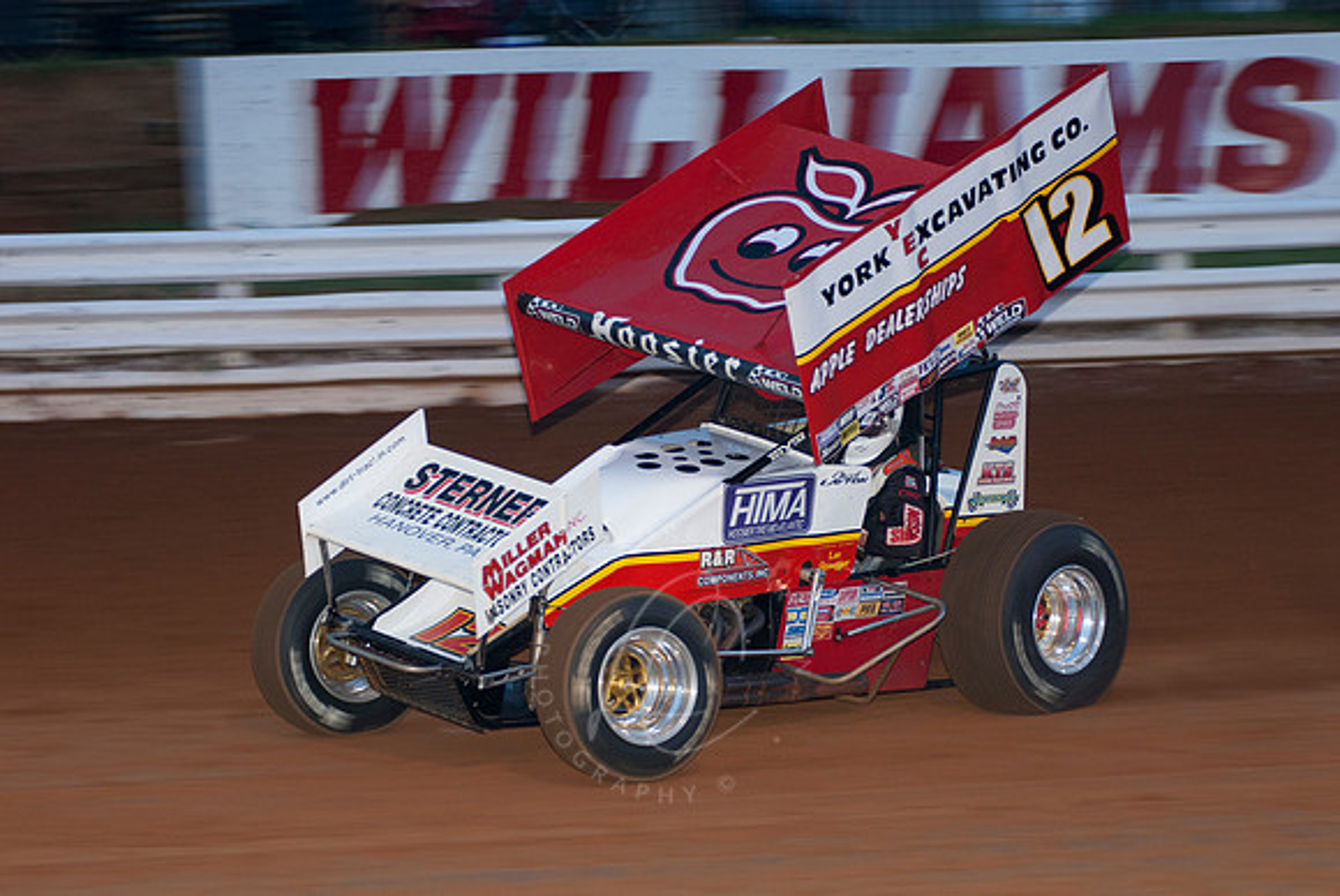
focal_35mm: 142
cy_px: 448
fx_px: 5309
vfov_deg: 9.7
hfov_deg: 14.4
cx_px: 670
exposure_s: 1/320
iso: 250
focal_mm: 95
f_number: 3.2
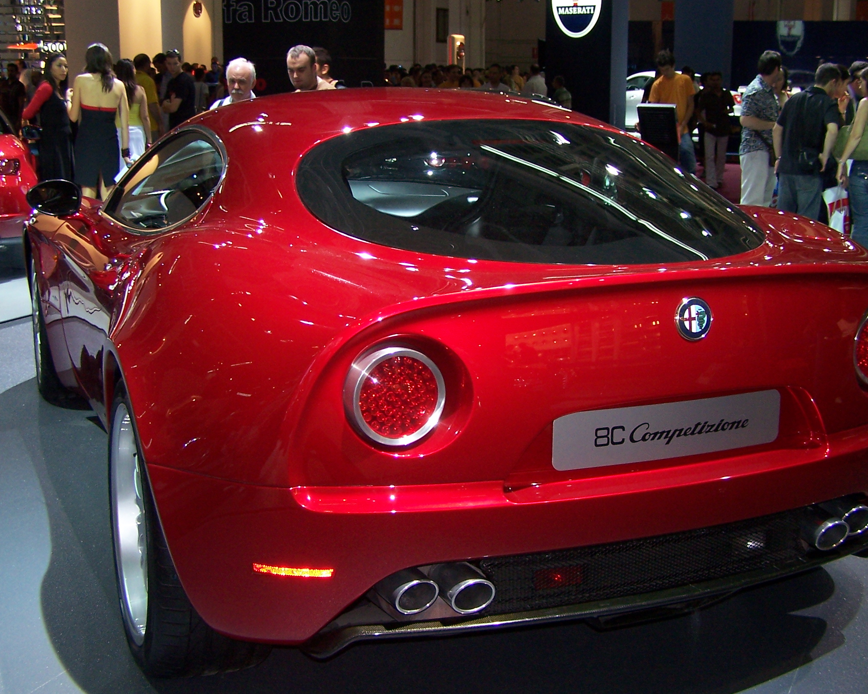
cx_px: 450
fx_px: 1207
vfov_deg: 32.1
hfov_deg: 39.5
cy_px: 319
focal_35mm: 47
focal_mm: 6.3
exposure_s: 1/60
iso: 140
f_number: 2.8
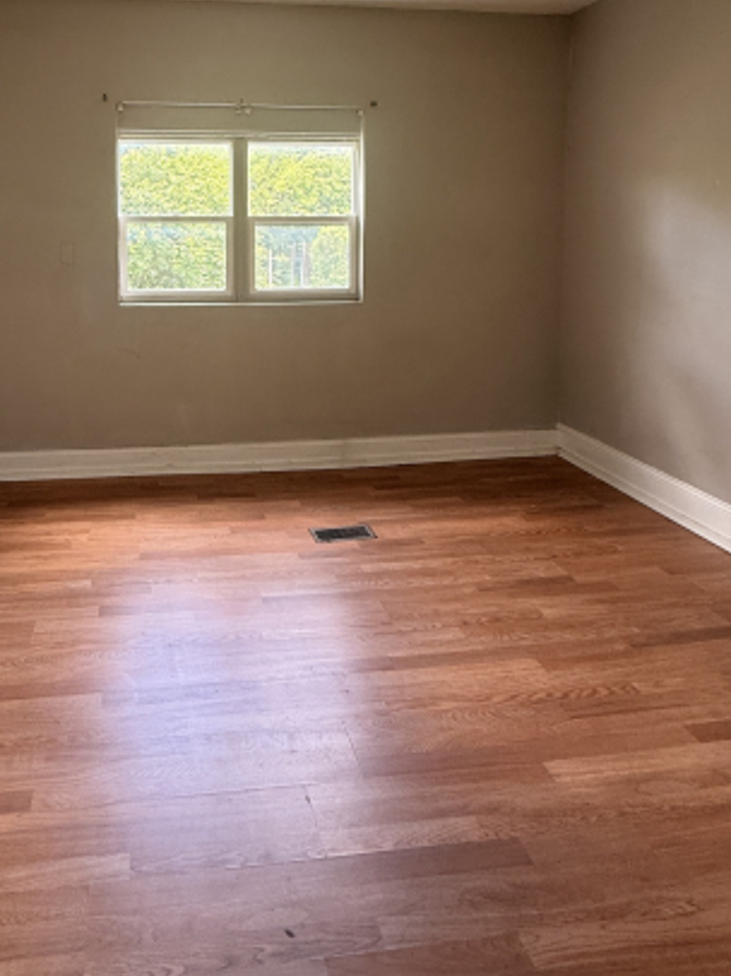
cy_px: 278
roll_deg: -0.1
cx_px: 221
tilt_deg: -3.1
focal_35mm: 23
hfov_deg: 57.0
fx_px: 648
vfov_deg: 70.3
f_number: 2.2
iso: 200
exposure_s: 1/99
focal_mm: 2.22
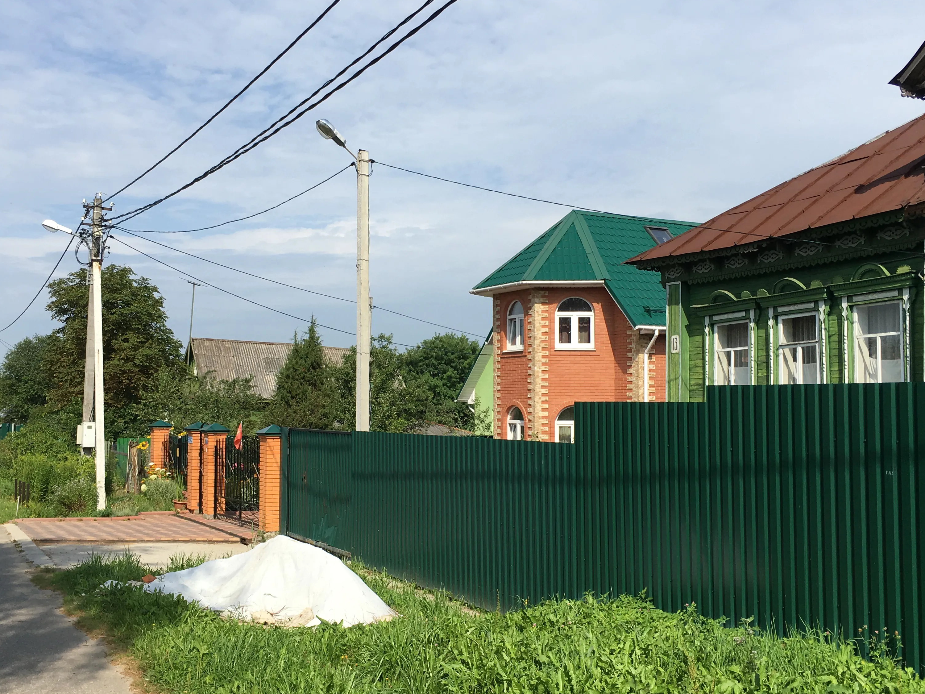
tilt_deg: +3.7
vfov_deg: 36.8
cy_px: 364
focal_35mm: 39
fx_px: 1042
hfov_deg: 47.9
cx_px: 463
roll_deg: -1.0
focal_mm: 4.15
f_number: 2.2
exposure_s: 1/1538
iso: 25
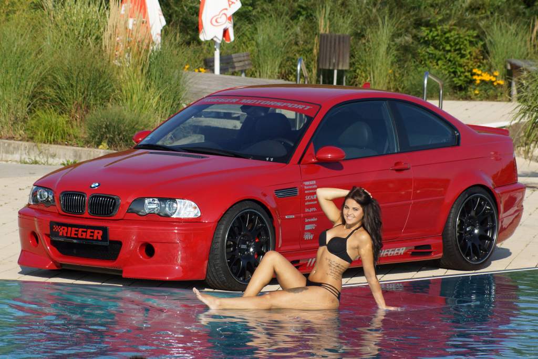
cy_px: 180
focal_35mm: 240
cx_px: 269
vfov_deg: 5.7
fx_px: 3587
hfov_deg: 8.6
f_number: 10
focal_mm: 160
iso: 400
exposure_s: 1/1000
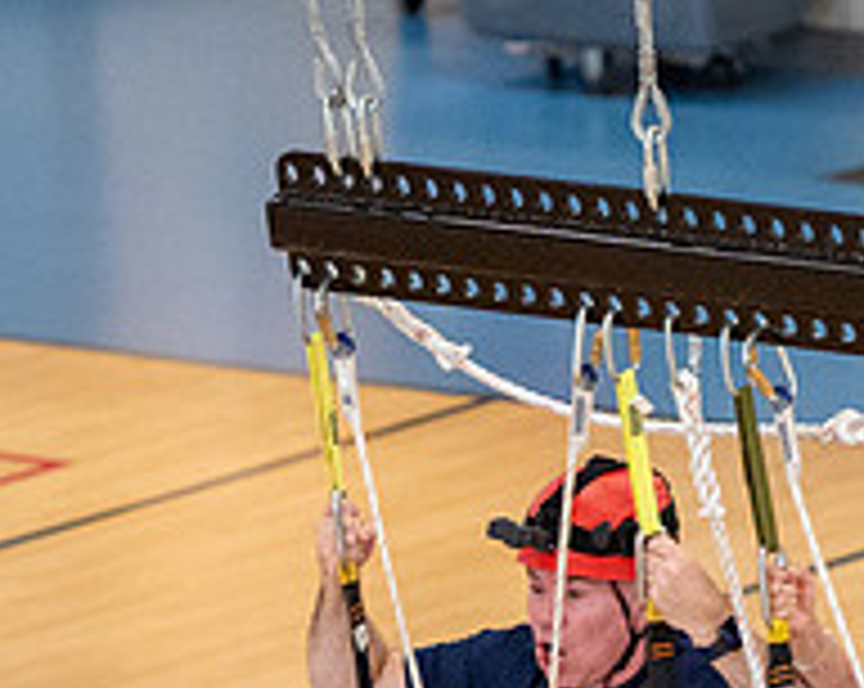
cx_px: 918
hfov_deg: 3.4
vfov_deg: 2.7
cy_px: 802
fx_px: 14528
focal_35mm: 569
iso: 6400
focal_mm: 135
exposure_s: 1/1000
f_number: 2.8
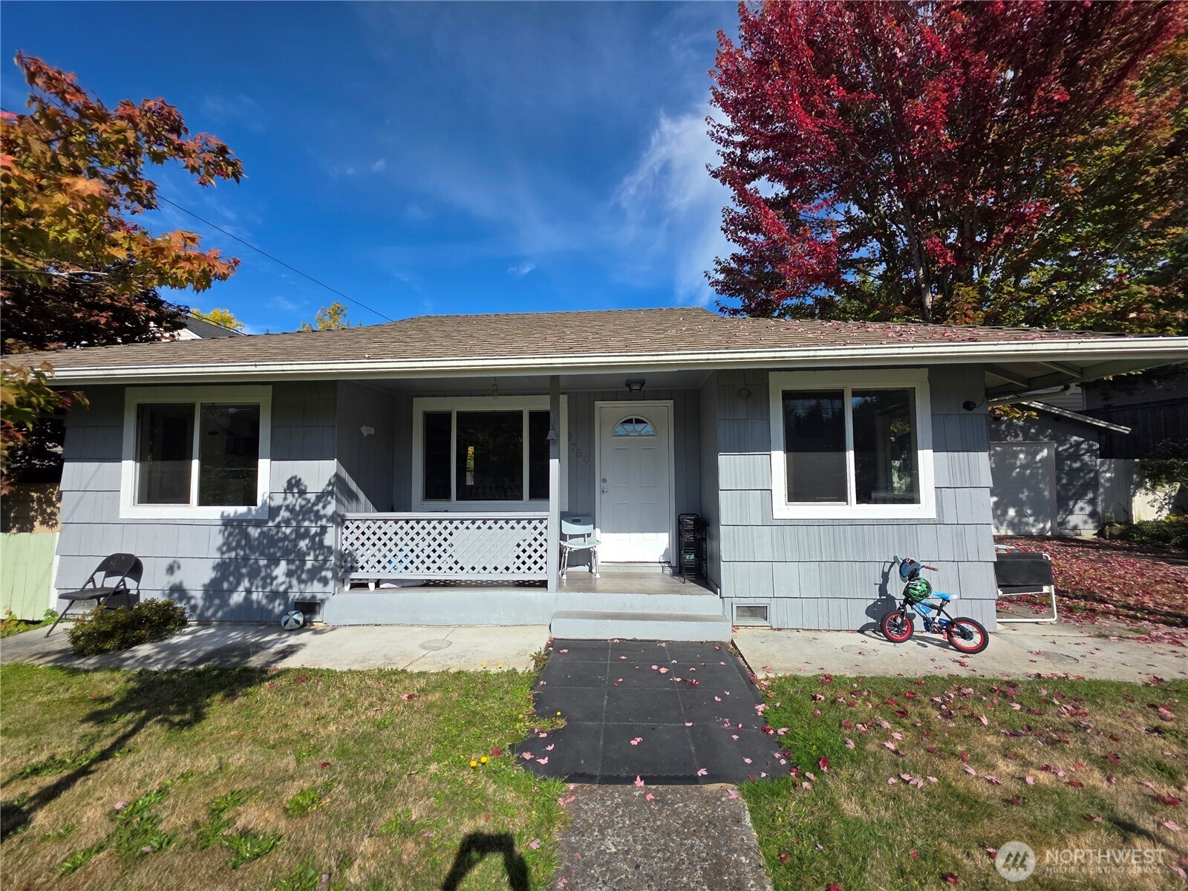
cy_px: 446
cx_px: 594
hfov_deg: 106.2
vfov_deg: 89.9
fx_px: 446
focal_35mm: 13
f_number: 1.9
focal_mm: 2.2
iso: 40
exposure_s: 1/2283
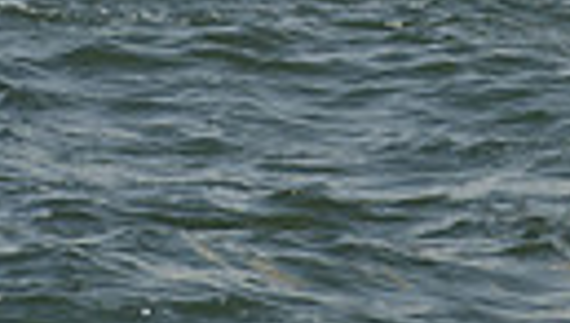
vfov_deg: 2.6
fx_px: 6978
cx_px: 745
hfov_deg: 4.7
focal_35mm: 461
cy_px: -925
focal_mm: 98
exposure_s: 1/1600
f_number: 9
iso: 280
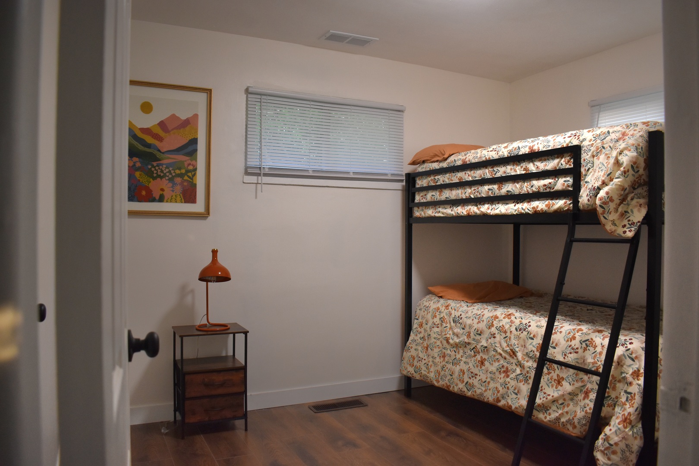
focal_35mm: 27
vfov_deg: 47.9
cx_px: 350
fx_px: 524
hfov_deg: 67.4
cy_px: 233
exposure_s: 1/125
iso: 800
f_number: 3.5
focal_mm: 18
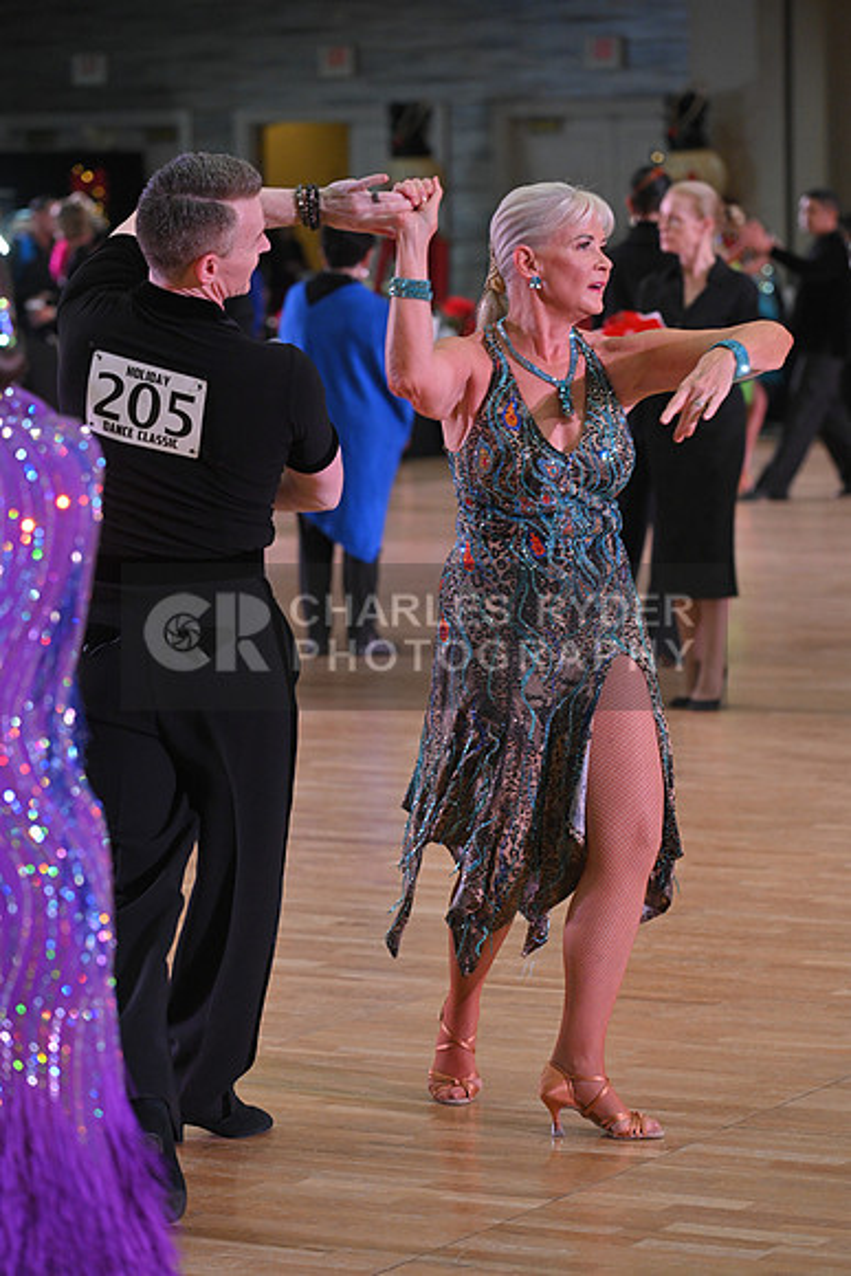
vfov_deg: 15.8
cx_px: 426
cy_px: 638
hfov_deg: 10.6
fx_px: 4606
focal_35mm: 130
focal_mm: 130
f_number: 5
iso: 2000
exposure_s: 1/320
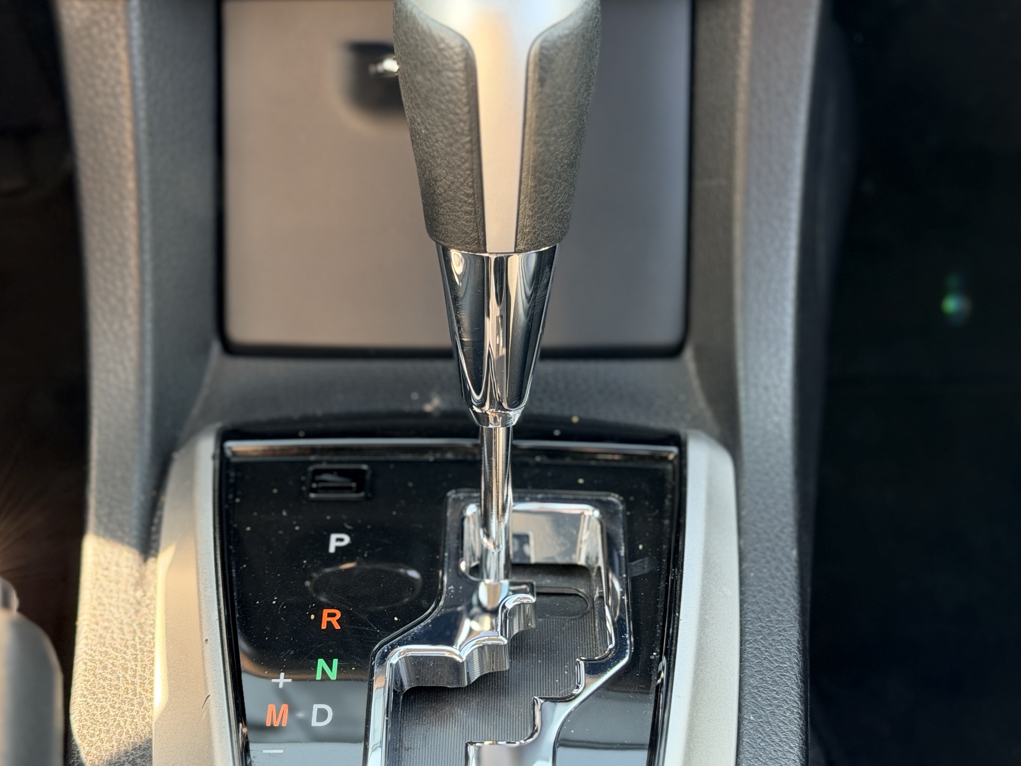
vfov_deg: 24.0
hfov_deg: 31.7
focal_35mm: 61
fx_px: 1799
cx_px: 462
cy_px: 434
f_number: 1.78
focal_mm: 6.76
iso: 125
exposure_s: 1/113
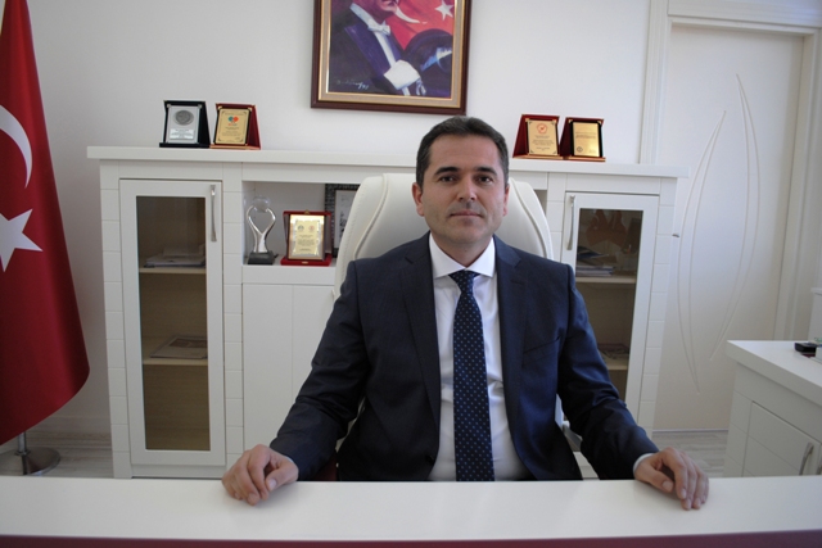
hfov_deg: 67.4
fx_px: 617
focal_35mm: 27
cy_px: 274
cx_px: 411
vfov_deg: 48.0
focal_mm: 18
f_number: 3.5
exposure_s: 1/40
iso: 200
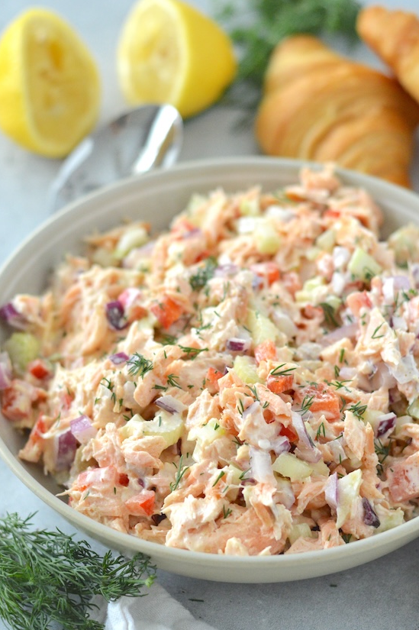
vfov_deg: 24.8
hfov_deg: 16.6
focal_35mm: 82
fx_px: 1433
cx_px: 227
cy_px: 344
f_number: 2.8
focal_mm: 50
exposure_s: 1/500
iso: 1400
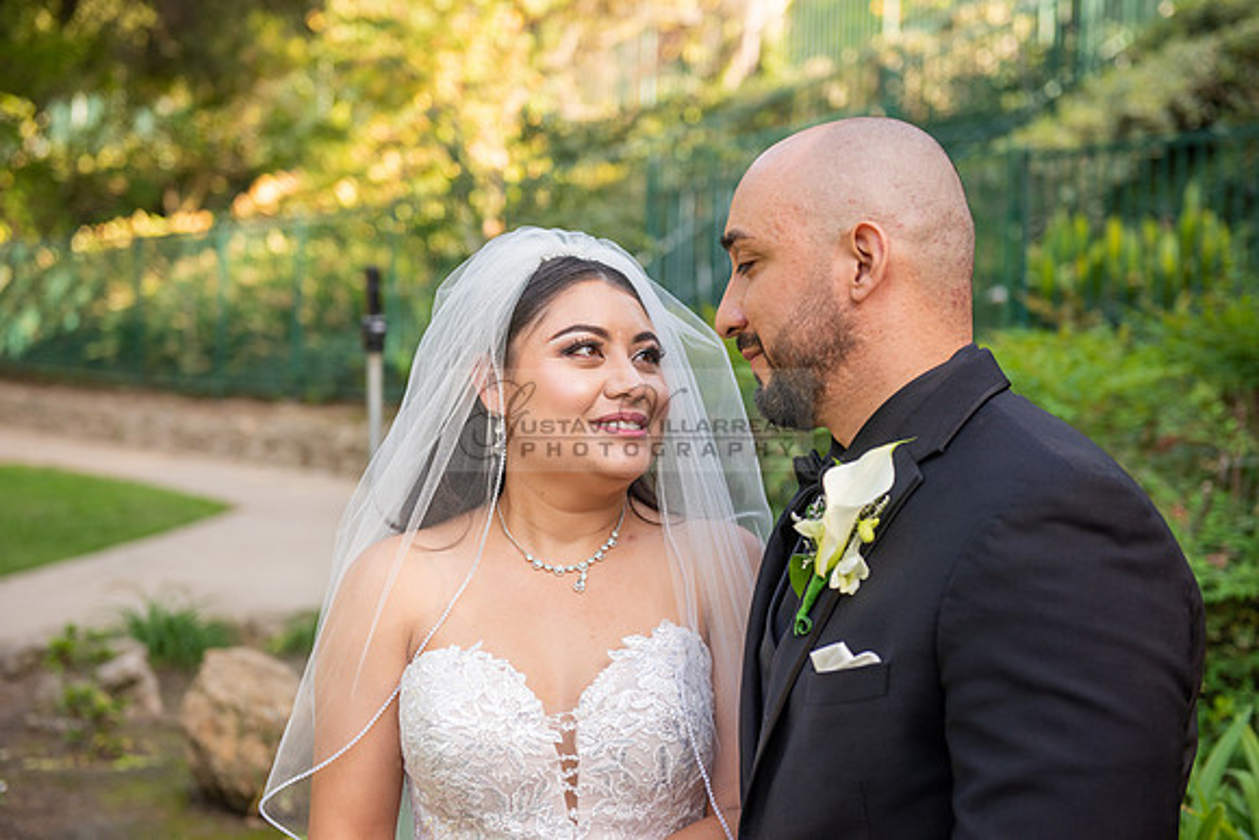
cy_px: 420
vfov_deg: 24.2
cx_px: 630
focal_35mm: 56
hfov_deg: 35.6
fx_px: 1959
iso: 320
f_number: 3.5
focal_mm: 56
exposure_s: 1/500
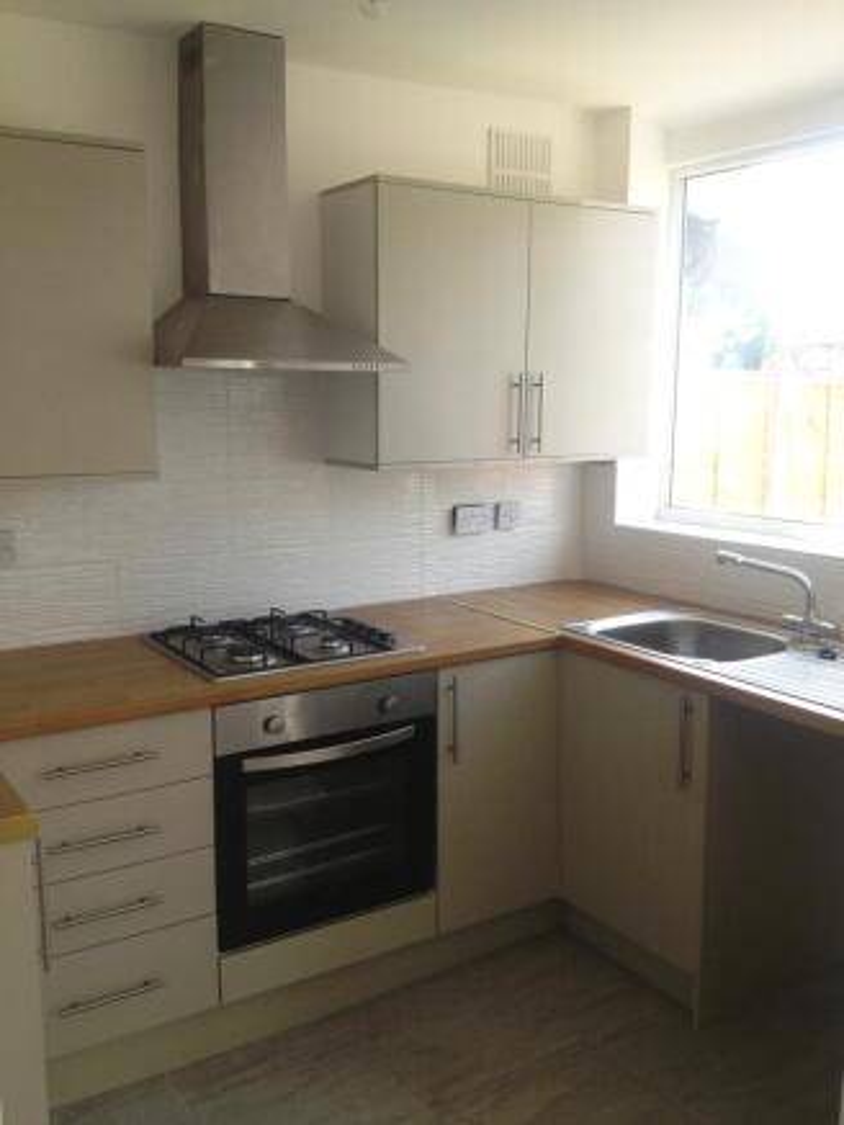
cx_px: 422
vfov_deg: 52.6
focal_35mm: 35
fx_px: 1137
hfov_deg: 40.7
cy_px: 562
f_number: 2.4
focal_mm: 4.28
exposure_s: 1/243
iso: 64
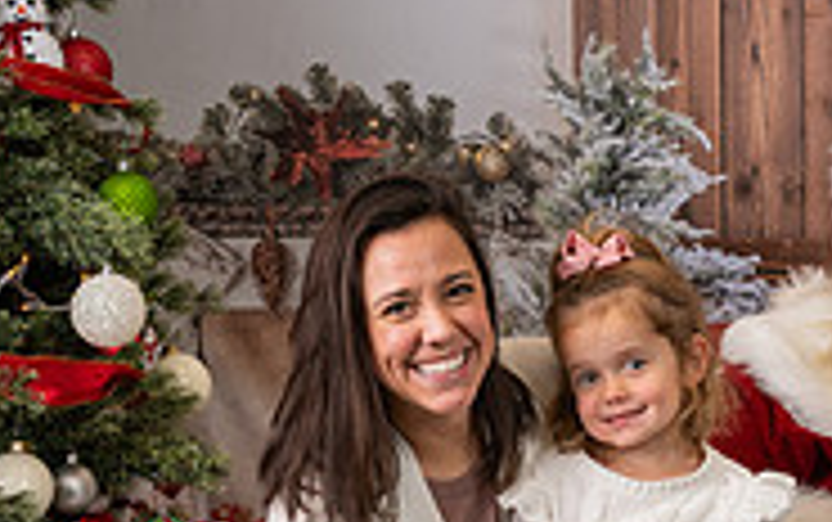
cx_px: 955
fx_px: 3972
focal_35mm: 175
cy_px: 363
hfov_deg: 11.7
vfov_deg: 7.5
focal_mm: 50
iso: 100
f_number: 9
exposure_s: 1/100
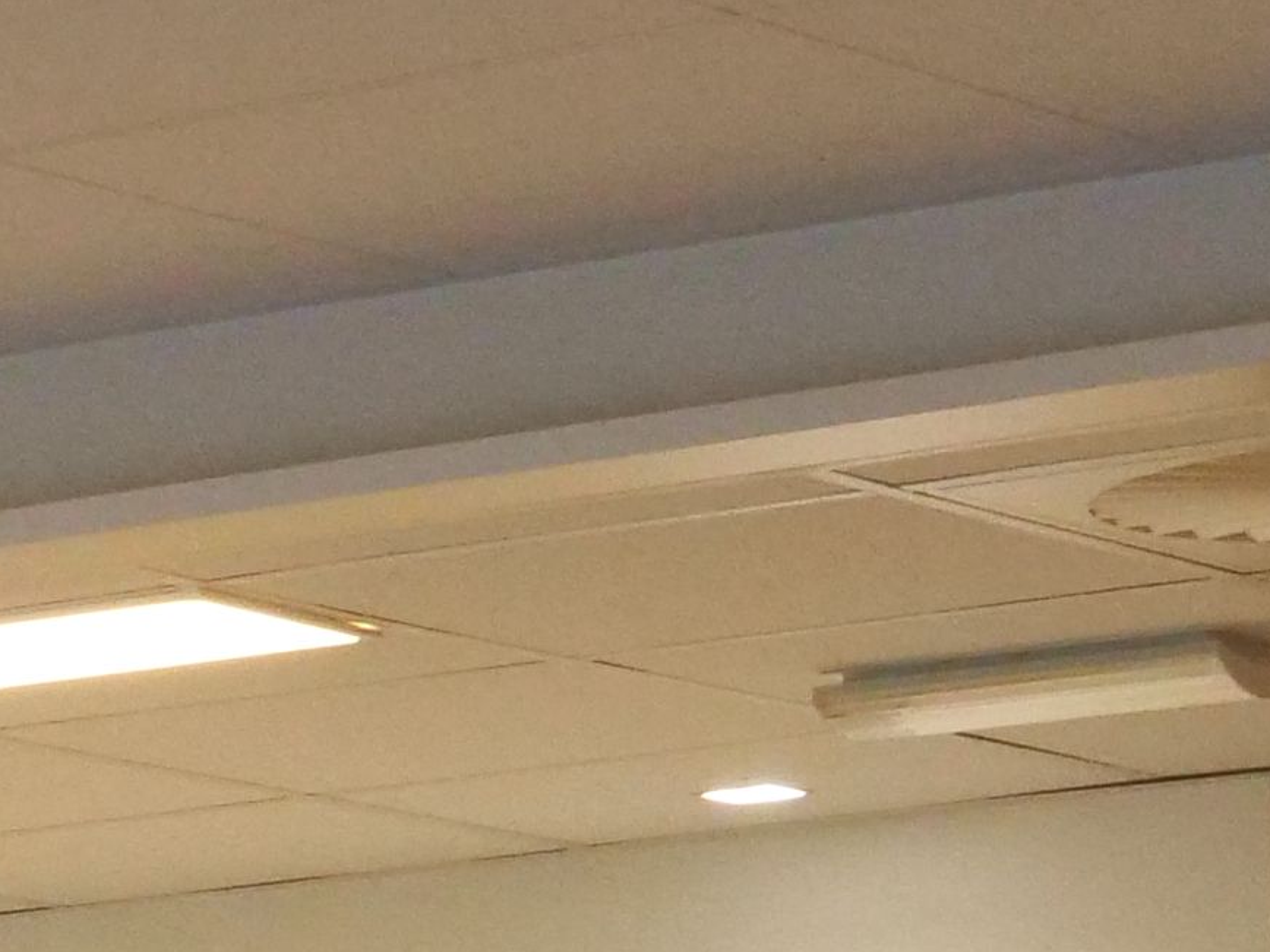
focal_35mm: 239
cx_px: -2331
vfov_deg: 6.0
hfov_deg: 7.4
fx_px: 8768
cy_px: 2043
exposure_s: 1/60
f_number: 7.1
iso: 2000
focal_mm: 20
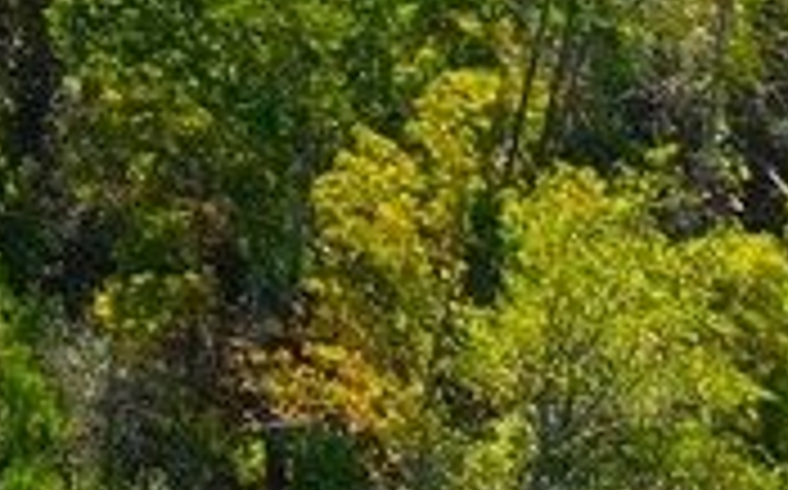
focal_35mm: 149
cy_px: -1023
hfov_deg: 10.7
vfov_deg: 7.6
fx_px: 3197
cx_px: -1400
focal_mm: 12.29
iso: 260
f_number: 2.8
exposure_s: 1/500
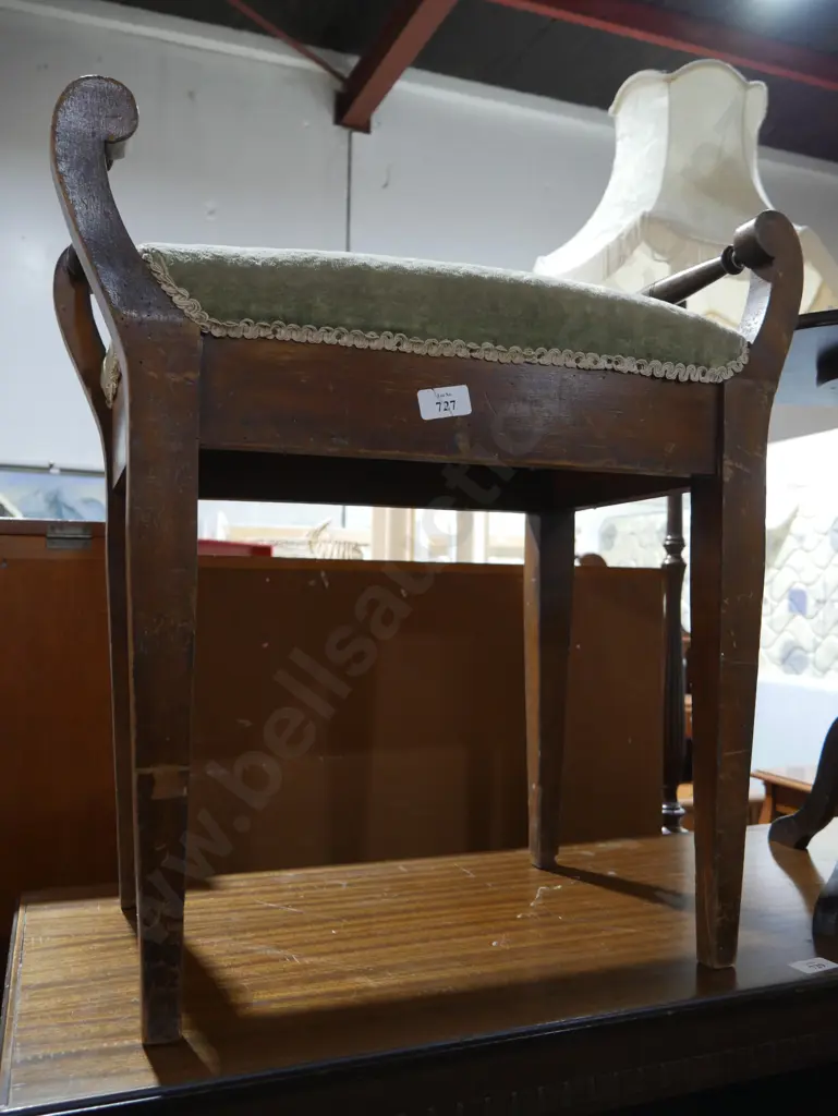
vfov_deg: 63.4
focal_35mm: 28
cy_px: 558
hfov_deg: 49.8
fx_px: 903
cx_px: 419
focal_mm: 14
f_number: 4
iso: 1000
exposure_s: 1/60
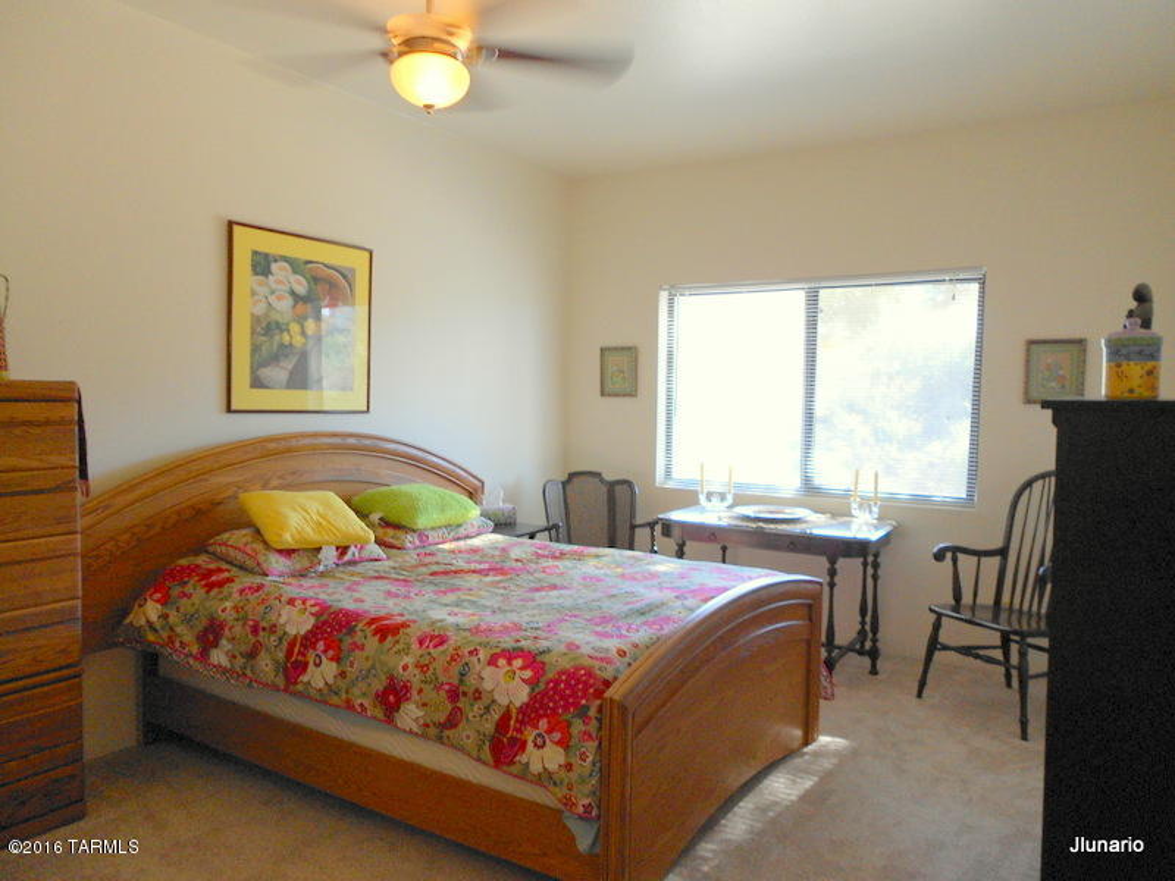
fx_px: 883
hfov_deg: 67.3
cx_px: 588
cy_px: 440
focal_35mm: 26
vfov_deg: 53.1
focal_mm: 4.6
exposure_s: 1/30
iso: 125
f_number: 3.2
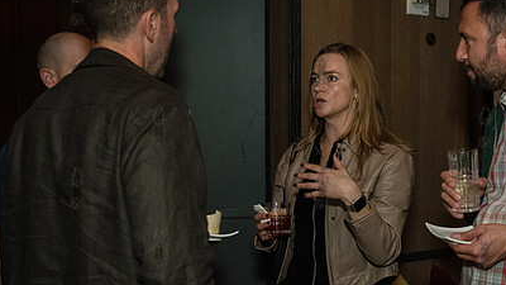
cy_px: 187
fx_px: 805
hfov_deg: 34.6
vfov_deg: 20.0
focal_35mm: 60
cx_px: 329
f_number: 4
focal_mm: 38
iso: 6400
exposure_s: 1/200
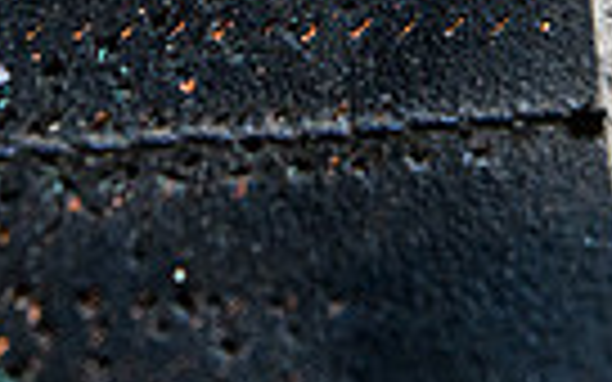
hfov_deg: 13.1
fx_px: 2669
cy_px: -312
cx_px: 219
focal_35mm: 160
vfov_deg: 7.9
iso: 1600
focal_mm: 35
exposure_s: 1/250
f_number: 2.8
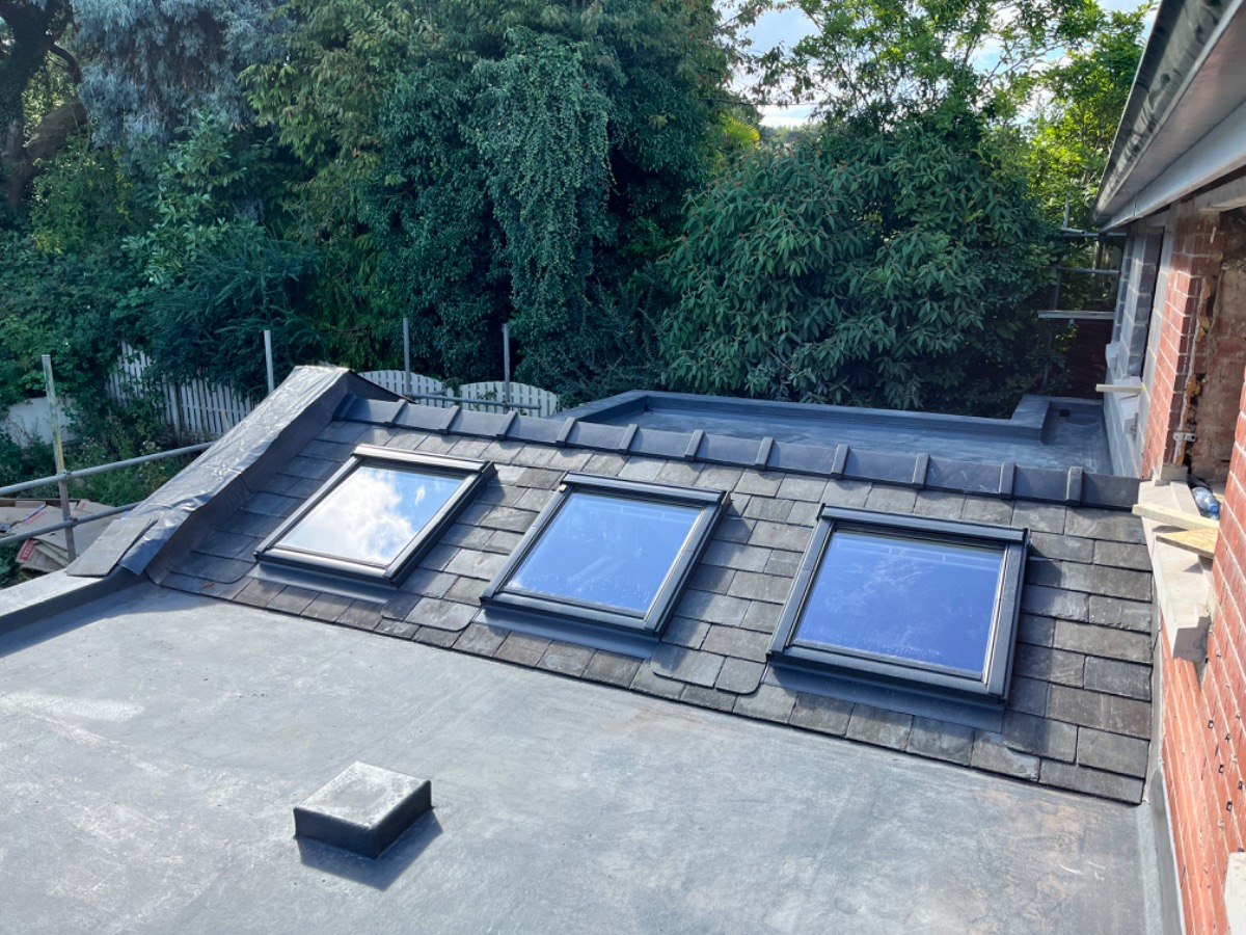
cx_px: 623
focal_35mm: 26
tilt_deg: -13.8
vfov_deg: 53.1
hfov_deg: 67.3
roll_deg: -0.7
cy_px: 468
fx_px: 936
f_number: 1.6
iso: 50
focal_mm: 5.1
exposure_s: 1/928
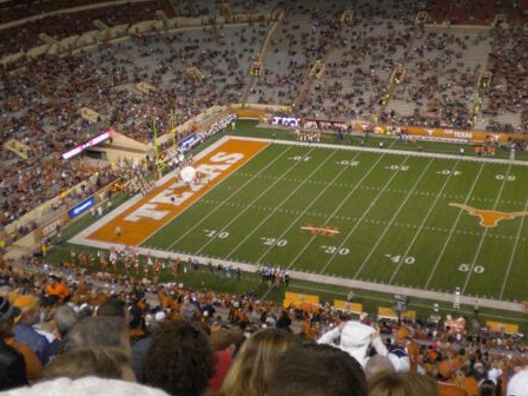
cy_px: 123
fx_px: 763
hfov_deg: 38.1
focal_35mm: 50
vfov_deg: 28.9
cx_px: 296
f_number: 3.1
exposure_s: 1/61.5
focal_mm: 6.3
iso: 174
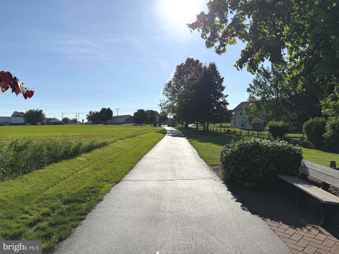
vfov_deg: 56.8
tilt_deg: +0.2
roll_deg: +1.5
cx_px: 170
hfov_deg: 71.6
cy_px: 127
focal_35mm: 24
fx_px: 235
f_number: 1.78
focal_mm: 6.76
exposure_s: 1/11905
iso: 80
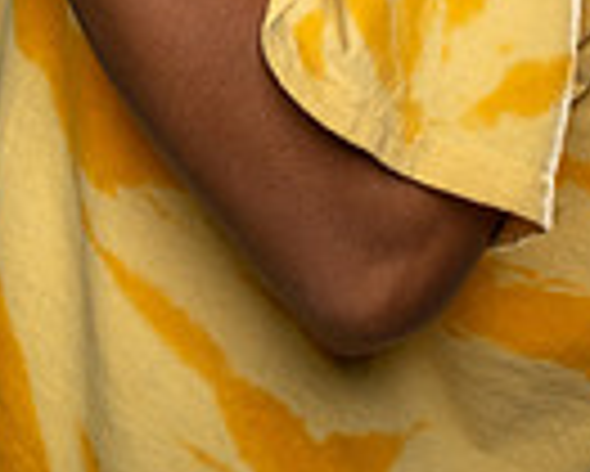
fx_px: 3495
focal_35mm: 200
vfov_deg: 7.4
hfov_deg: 9.6
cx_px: 144
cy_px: -526
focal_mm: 62
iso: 640
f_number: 5.6
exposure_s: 1/250
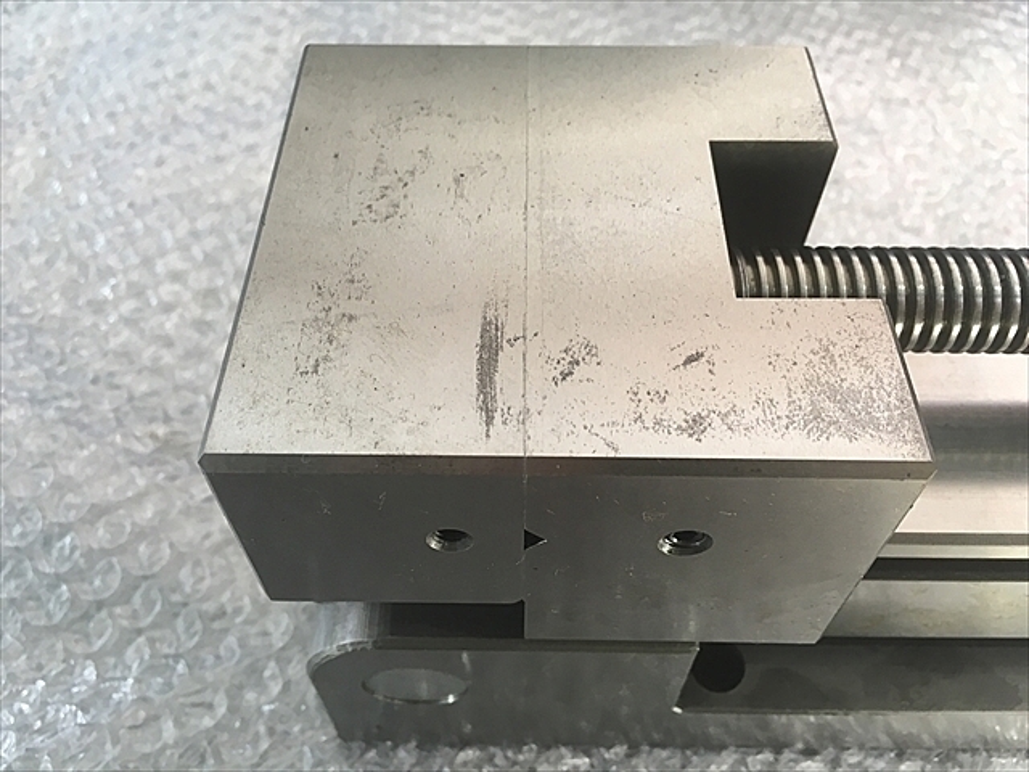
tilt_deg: -53.9
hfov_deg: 61.7
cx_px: 514
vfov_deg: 48.2
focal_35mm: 29
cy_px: 386
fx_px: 862
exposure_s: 1/30
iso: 50
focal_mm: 4.15
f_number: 2.2
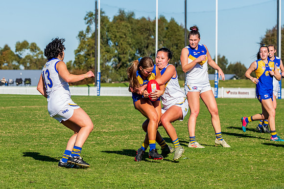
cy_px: 91
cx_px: 118
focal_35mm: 176
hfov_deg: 11.7
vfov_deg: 7.8
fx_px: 1387
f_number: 10
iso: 800
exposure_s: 1/2000
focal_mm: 150
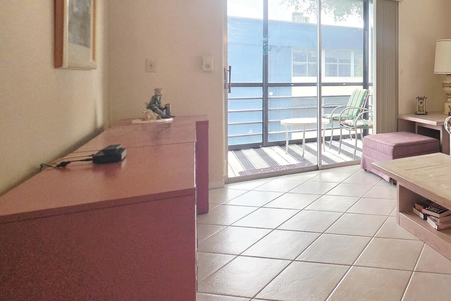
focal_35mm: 27
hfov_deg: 54.1
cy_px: 84
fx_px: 338
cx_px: 442
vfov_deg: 46.6
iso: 320
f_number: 1.9
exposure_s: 1/120
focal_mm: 2.2
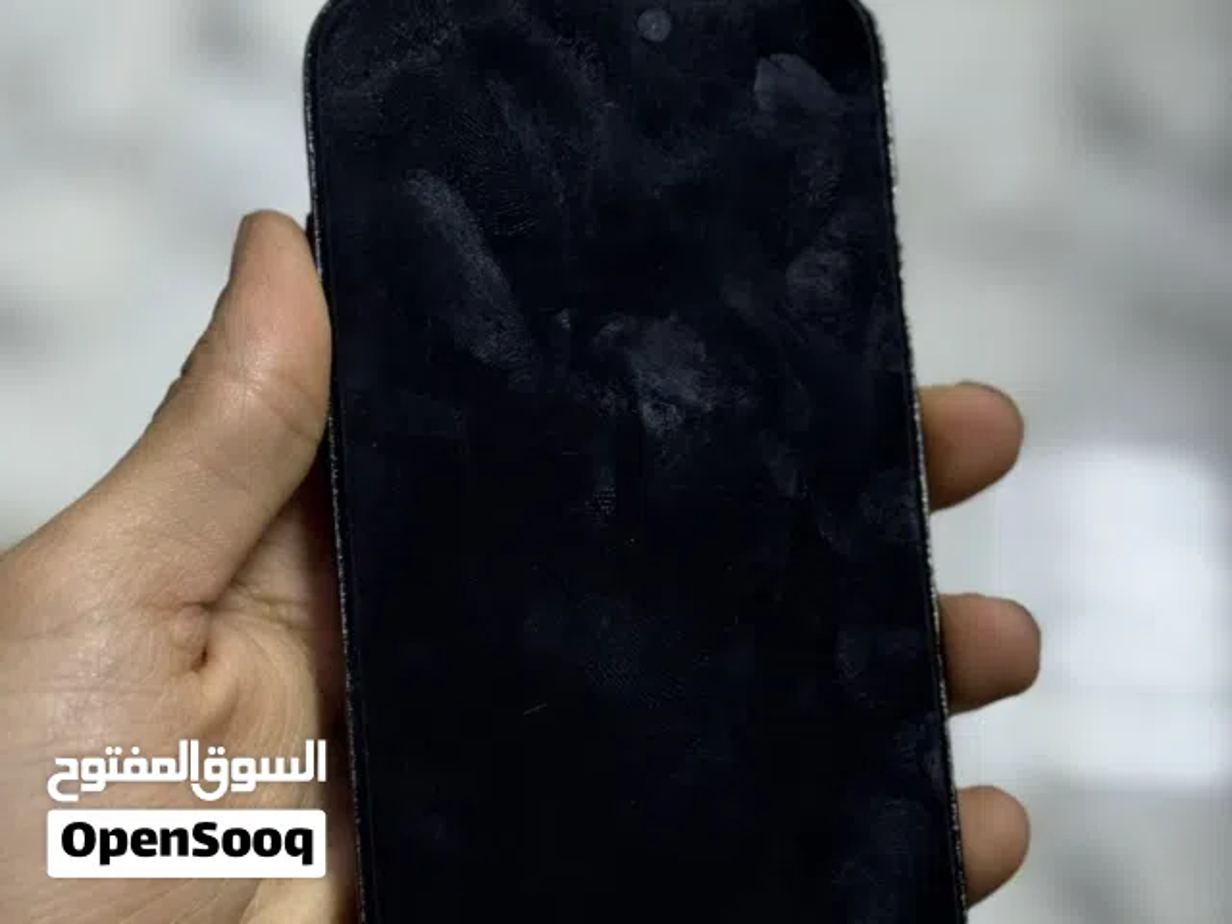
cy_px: 462
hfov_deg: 39.7
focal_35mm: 48
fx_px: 1708
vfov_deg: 30.3
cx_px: 616
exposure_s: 1/125
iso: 64
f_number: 1.78
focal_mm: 6.76
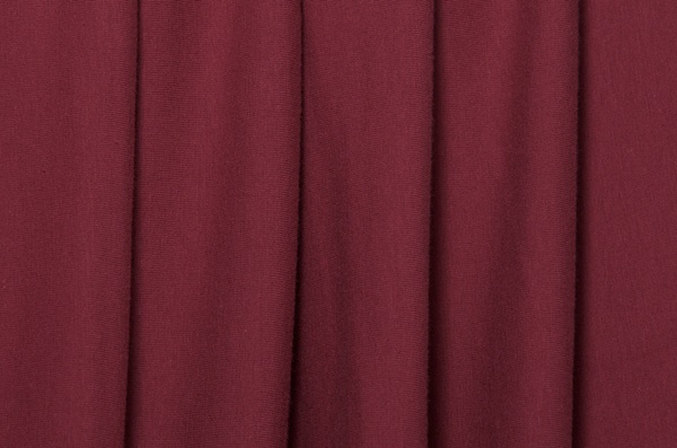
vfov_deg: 6.7
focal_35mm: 202
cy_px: 224
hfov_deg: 10.2
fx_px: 3799
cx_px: 338
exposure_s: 1/800
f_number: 11
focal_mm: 135
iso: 400
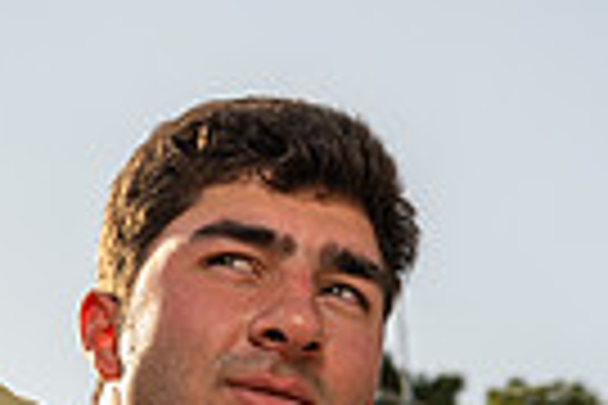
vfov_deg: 9.6
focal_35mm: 127
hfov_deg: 16.0
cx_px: 77
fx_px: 2145
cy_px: 976
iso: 125
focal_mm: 38
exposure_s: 1/250
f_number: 5.6
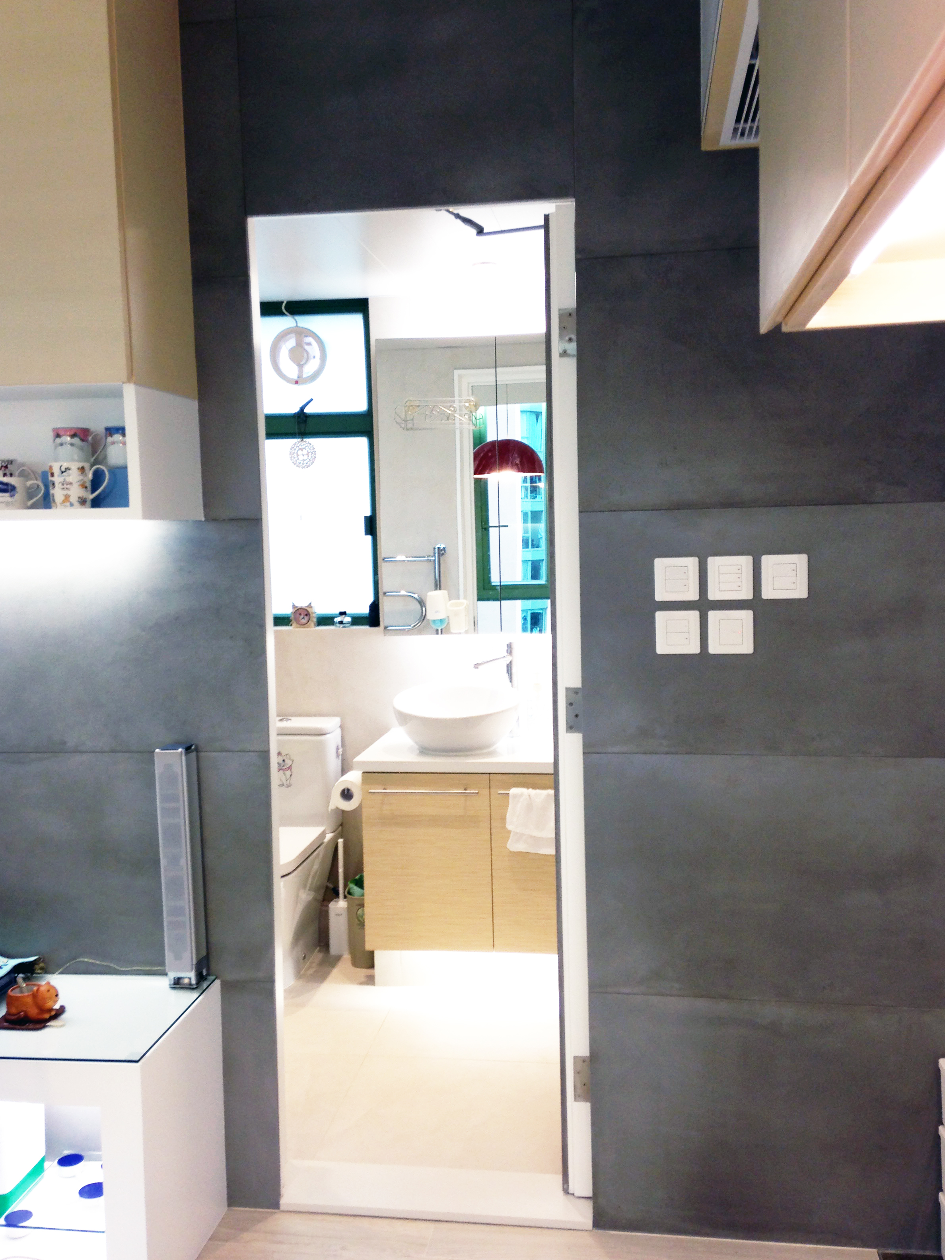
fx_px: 1238
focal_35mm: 34
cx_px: 467
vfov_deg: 54.0
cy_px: 615
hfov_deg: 41.8
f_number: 2.4
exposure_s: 1/20
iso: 64
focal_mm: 4.13
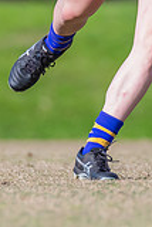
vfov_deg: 1.1
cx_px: 179
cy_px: -43
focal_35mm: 1958
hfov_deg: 0.7
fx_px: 12373
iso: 800
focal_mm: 420
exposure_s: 1/2000
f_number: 5.6
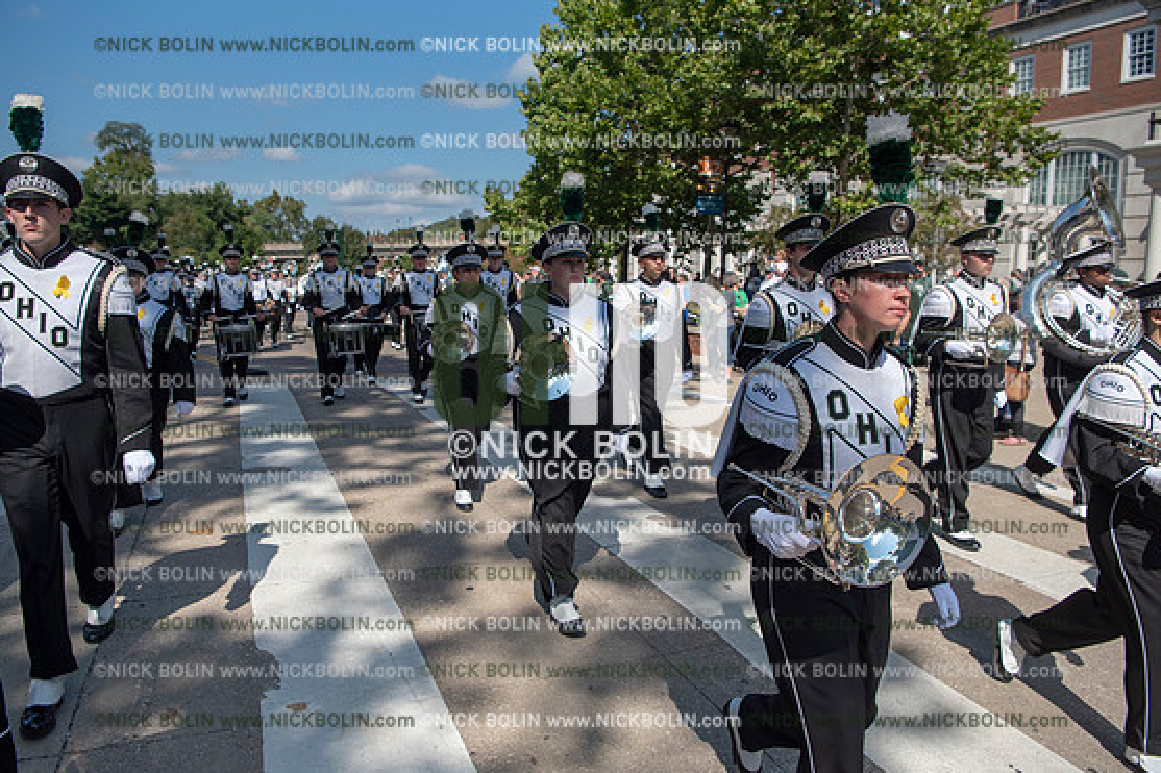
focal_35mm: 25
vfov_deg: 51.3
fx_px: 806
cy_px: 382
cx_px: 579
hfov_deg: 71.5
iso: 400
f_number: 5
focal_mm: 24
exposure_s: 1/4000
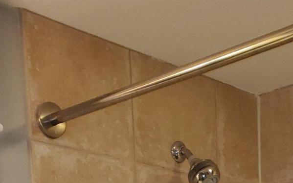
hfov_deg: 22.2
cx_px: 246
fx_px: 734
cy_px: 479
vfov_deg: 11.2
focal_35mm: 92
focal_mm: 4.3
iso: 125
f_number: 2.4
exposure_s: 1/60
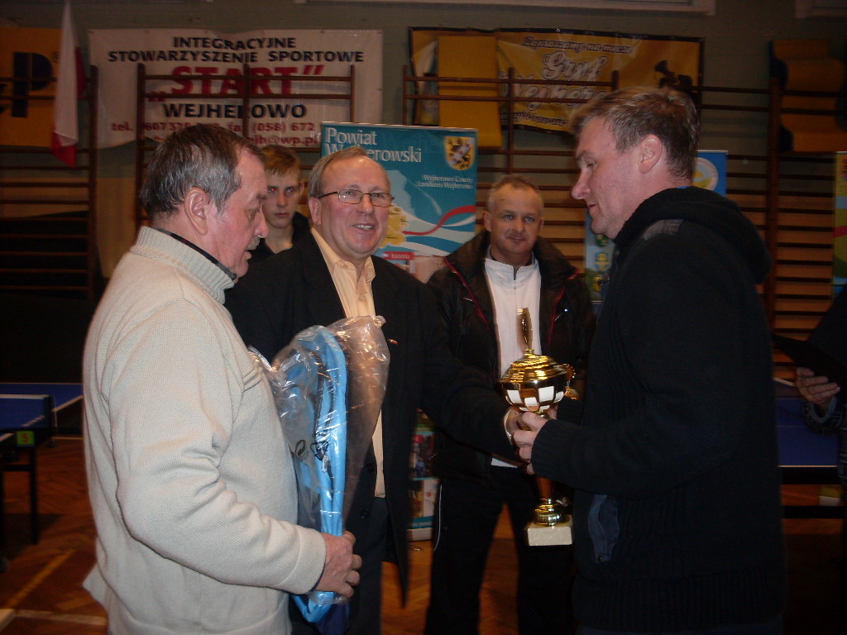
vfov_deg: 37.7
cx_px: 424
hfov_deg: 49.0
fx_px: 930
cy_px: 318
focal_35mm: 38
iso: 100
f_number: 2.8
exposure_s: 1/45
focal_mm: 6.3
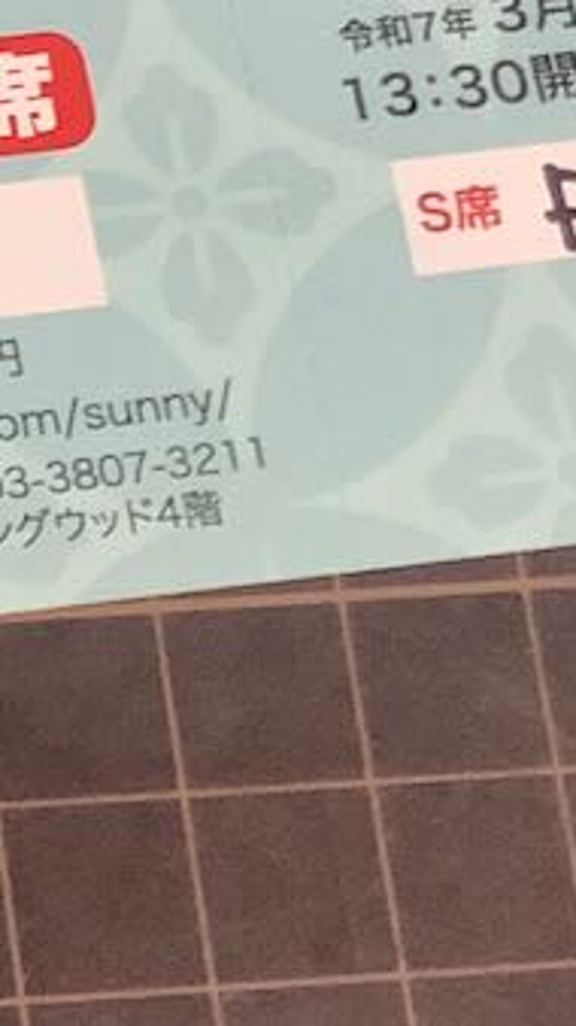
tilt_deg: -74.6
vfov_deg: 17.8
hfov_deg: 9.4
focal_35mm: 120
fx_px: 3260
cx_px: -606
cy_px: 416
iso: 320
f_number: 2.4
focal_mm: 3.3
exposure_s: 1/60
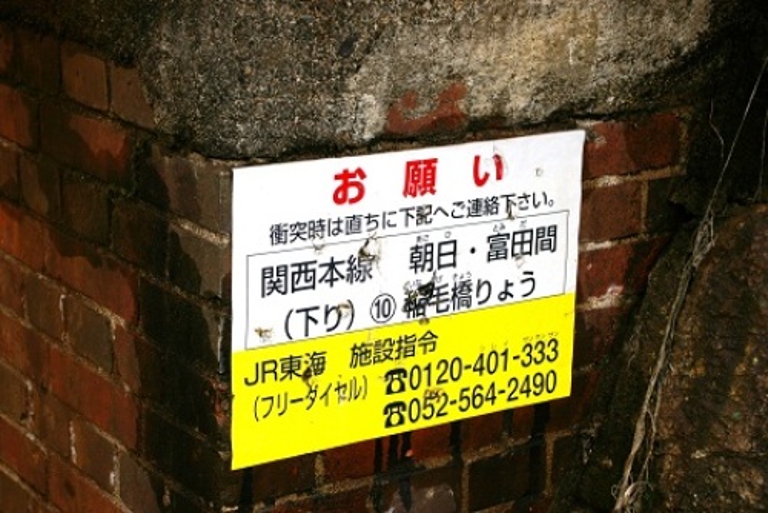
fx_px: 1761
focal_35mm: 82
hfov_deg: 24.6
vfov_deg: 16.6
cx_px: 384
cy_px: 256
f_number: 5.6
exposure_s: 1/125
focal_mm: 55
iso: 200
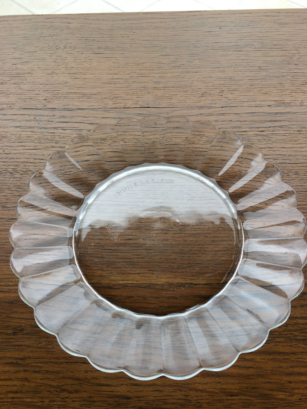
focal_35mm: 29
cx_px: 154
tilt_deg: -57.5
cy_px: 204
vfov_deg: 61.7
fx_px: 343
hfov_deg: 48.2
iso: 25
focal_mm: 4.15
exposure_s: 1/120
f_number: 2.2
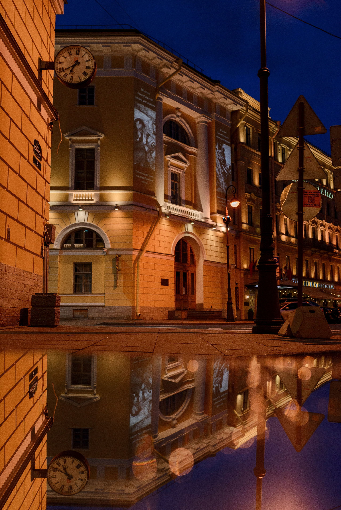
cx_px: 170
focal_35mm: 35
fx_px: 497
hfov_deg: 37.9
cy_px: 255
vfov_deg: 54.4
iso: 640
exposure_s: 1/200
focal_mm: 35
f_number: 3.5
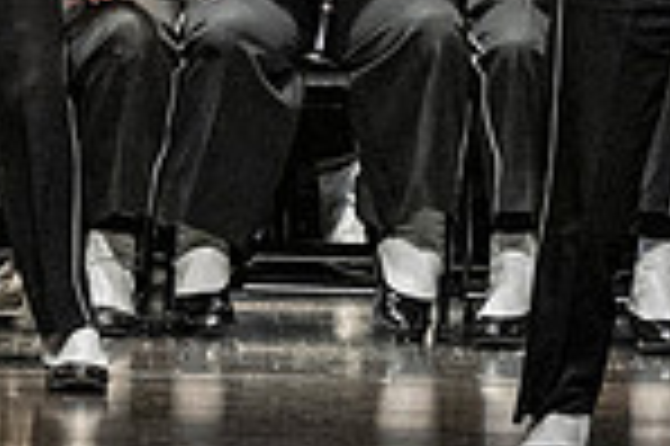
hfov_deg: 2.4
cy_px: -270
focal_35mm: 846
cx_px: 382
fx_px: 15728
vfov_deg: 1.6
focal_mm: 145
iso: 4000
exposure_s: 1/500
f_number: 4
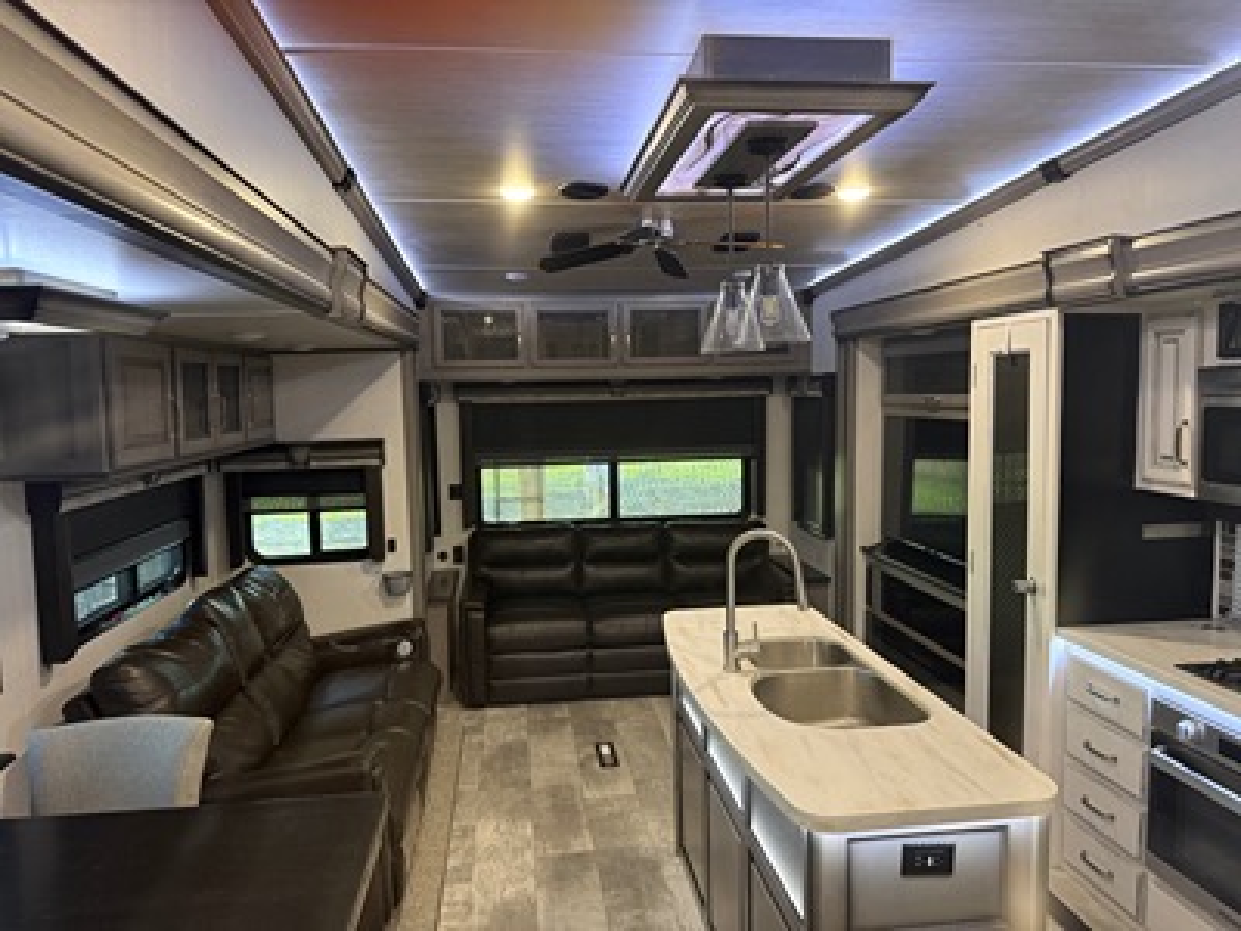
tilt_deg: -4.5
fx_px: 860
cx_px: 620
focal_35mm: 24
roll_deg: +2.2
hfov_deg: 71.6
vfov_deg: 56.8
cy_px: 466
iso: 500
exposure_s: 1/60
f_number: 1.78
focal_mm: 6.76
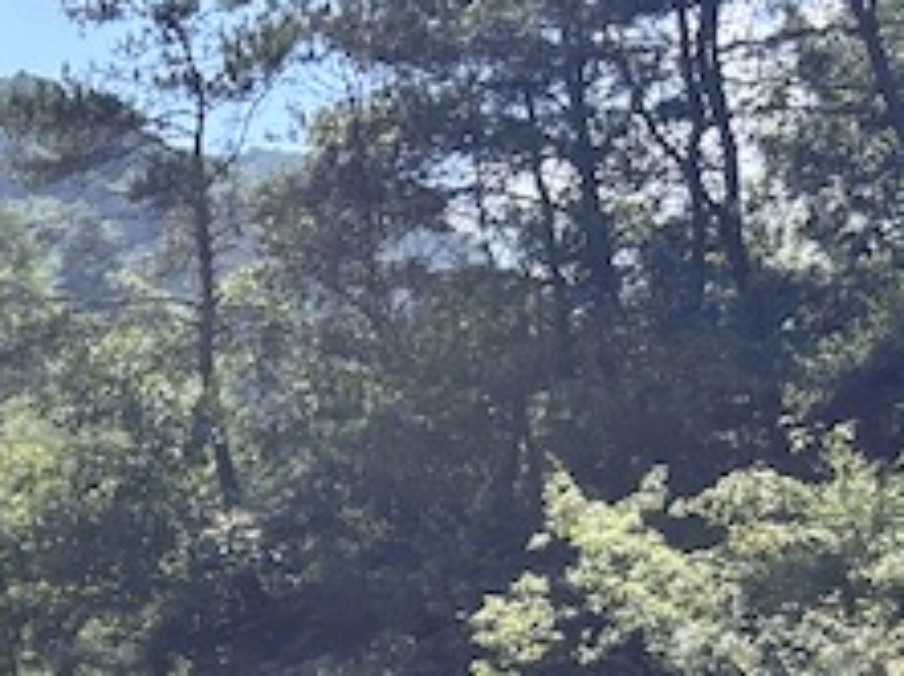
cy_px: 904
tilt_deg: +5.4
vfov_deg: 9.7
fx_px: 3913
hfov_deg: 12.7
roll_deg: -0.2
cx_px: -314
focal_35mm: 150
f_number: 1.6
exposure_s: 1/2639
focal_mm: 5.96
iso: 40
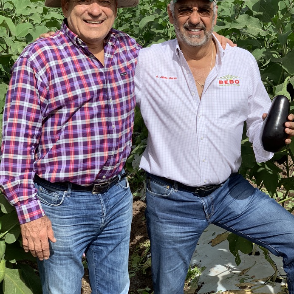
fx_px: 653
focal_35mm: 68
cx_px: 161
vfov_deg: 25.2
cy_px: 88
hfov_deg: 25.3
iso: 16
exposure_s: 1/421
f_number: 2.4
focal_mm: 6
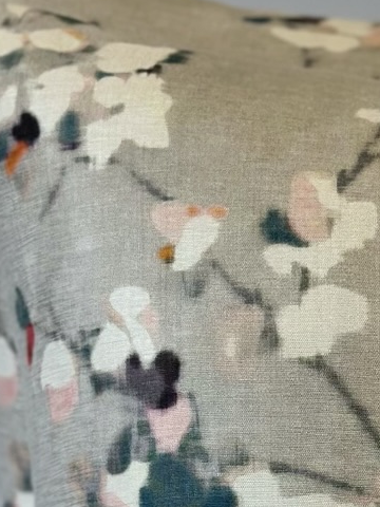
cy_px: 580
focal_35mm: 205
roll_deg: -0.6
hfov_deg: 7.1
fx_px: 3001
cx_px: 620
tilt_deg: -12.1
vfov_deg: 9.5
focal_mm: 6.86
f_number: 1.78
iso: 64
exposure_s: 1/166
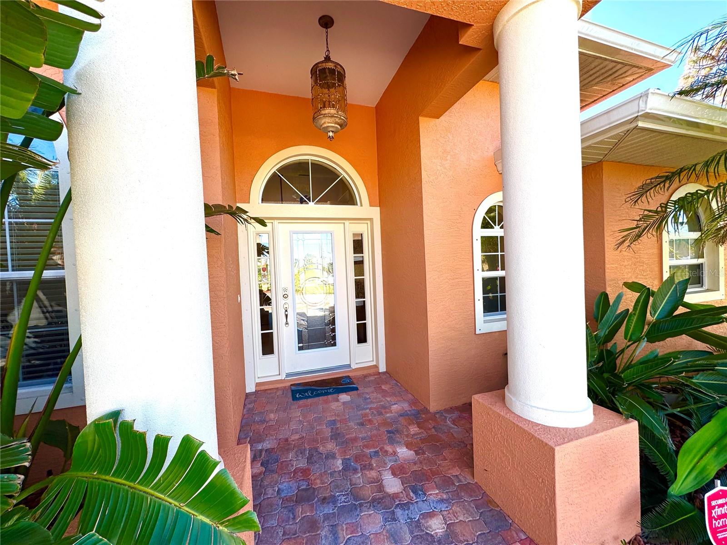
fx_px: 294
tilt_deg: -0.8
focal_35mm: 14
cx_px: 364
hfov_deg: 102.1
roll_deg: +2.5
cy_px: 272
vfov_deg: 85.7
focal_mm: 2.22
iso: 40
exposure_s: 1/257
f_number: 2.2
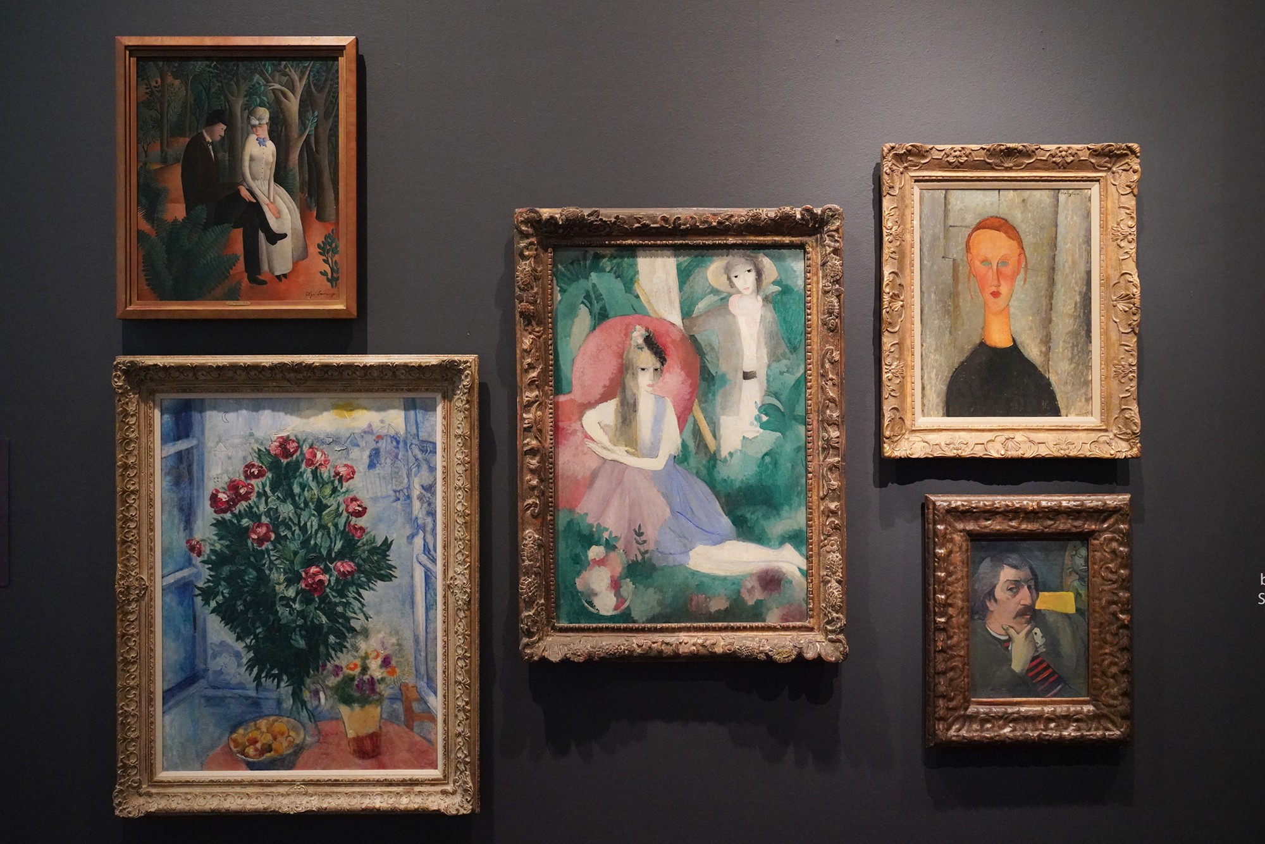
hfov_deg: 55.8
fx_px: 1195
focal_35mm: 34
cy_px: 422
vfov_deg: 38.9
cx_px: 632
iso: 10000
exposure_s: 1/100
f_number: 5.6
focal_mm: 34
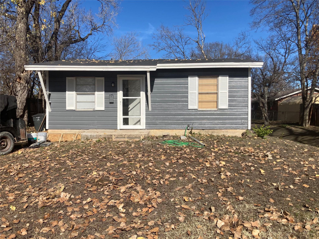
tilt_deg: -0.6
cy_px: 120
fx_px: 258
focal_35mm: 28
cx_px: 160
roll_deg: +0.5
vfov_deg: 49.7
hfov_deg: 63.4
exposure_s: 1/2825
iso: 20
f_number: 1.8
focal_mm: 3.99
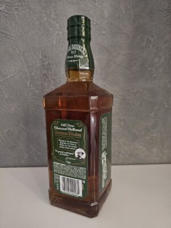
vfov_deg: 73.9
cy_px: 114
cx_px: 86
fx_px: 151
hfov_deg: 58.9
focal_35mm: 23
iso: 1250
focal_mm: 6.3
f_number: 1.7
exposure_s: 1/20
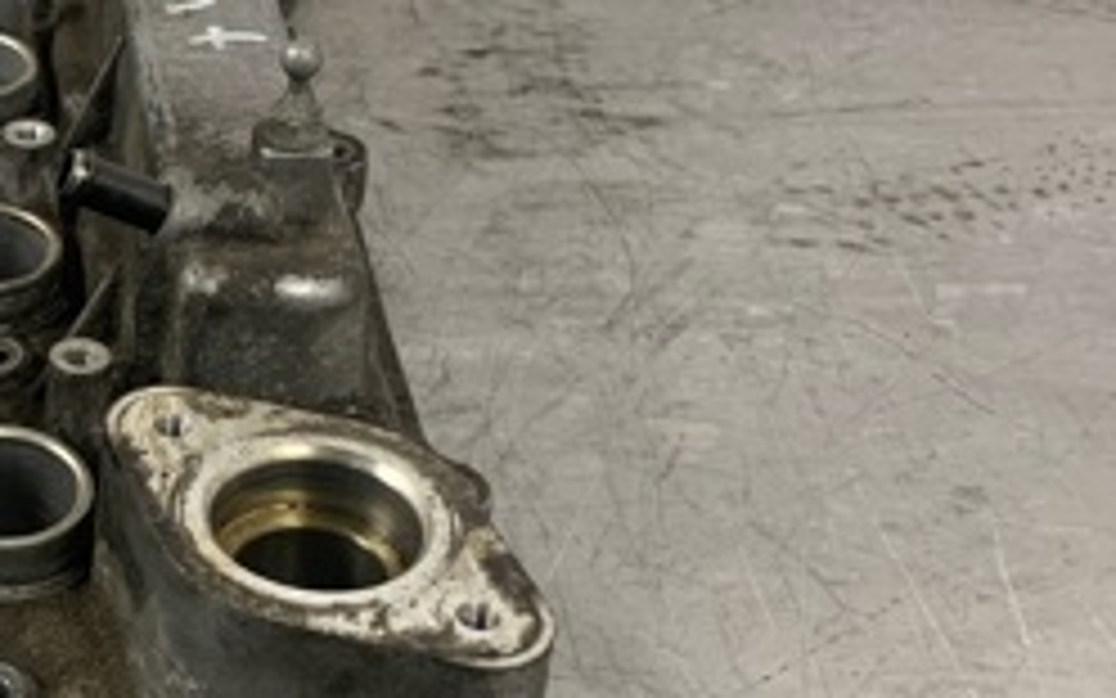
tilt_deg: -36.8
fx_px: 2159
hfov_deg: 27.3
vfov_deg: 18.3
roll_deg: +0.6
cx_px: 0
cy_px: 347
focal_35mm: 71
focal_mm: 4.25
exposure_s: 1/68
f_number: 1.8
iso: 100
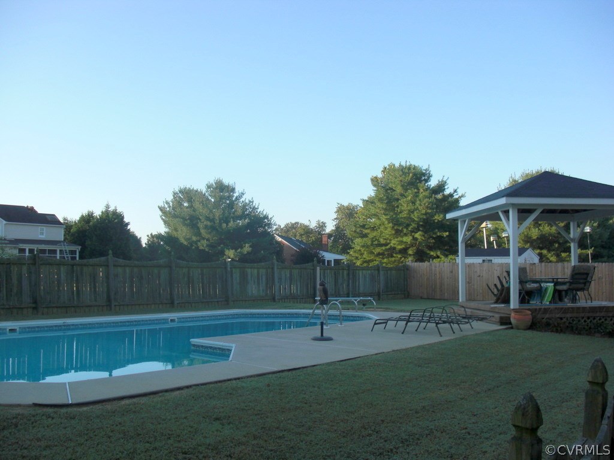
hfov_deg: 51.4
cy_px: 230
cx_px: 307
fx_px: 639
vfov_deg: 39.7
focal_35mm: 36
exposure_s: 1/320
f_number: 2.8
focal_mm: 6.3
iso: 50
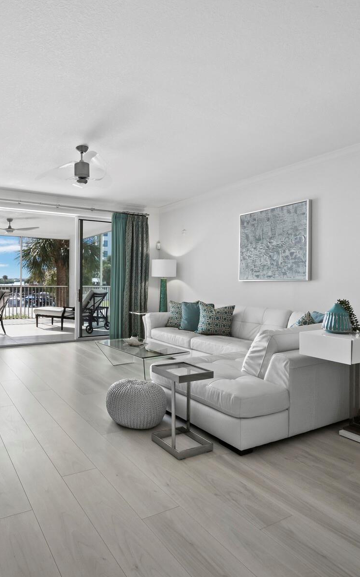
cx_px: 76
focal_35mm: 20
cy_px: 287
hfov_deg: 55.7
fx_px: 314
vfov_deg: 85.1
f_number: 11
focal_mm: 7
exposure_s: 1/10
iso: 400
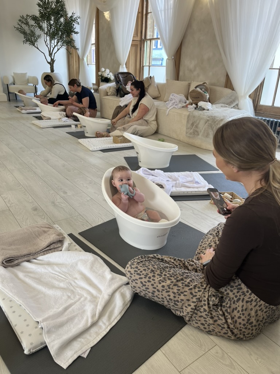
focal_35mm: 26
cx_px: 140
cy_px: 187
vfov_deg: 67.3
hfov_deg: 53.1
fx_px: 280
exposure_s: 1/100
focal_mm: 5.1
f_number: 1.6
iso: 40
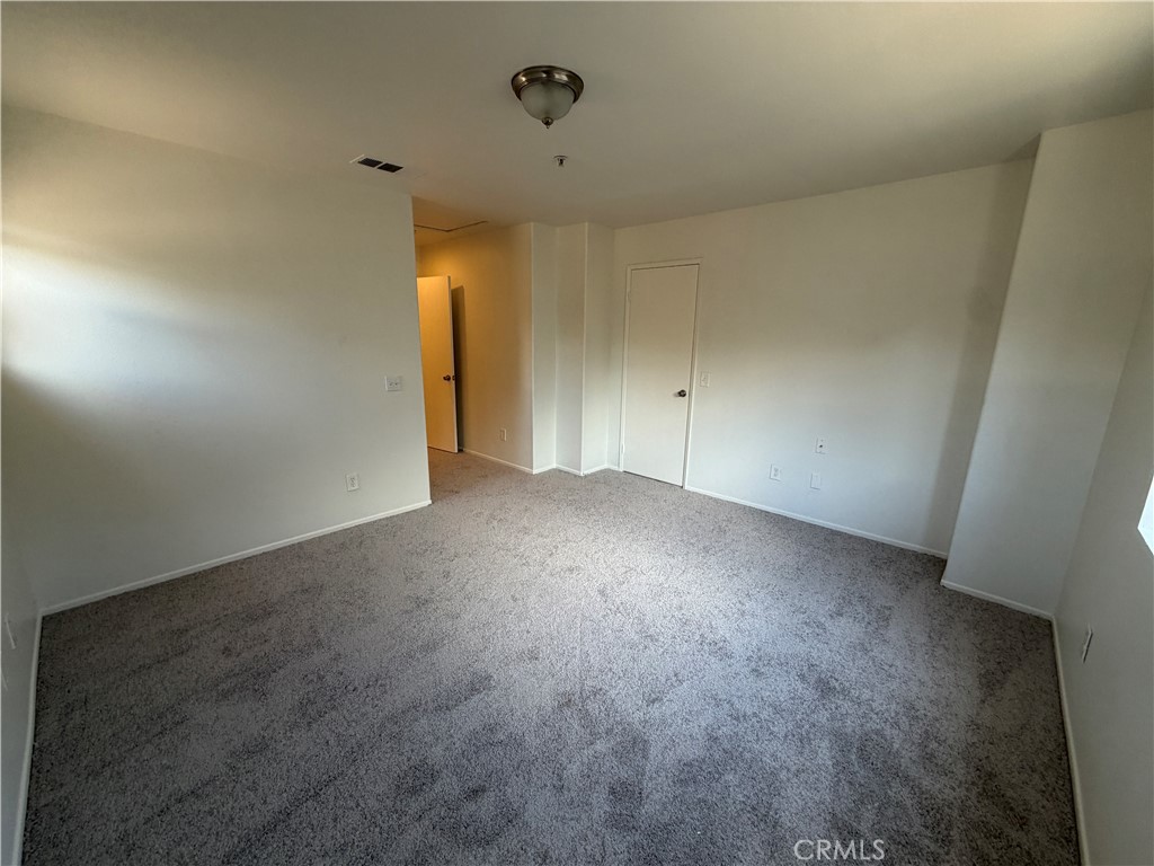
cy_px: 433
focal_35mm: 14
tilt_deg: -12.3
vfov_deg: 85.7
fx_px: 467
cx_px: 577
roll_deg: -0.6
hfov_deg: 102.1
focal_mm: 2.22
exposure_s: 1/121
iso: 100
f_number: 2.2
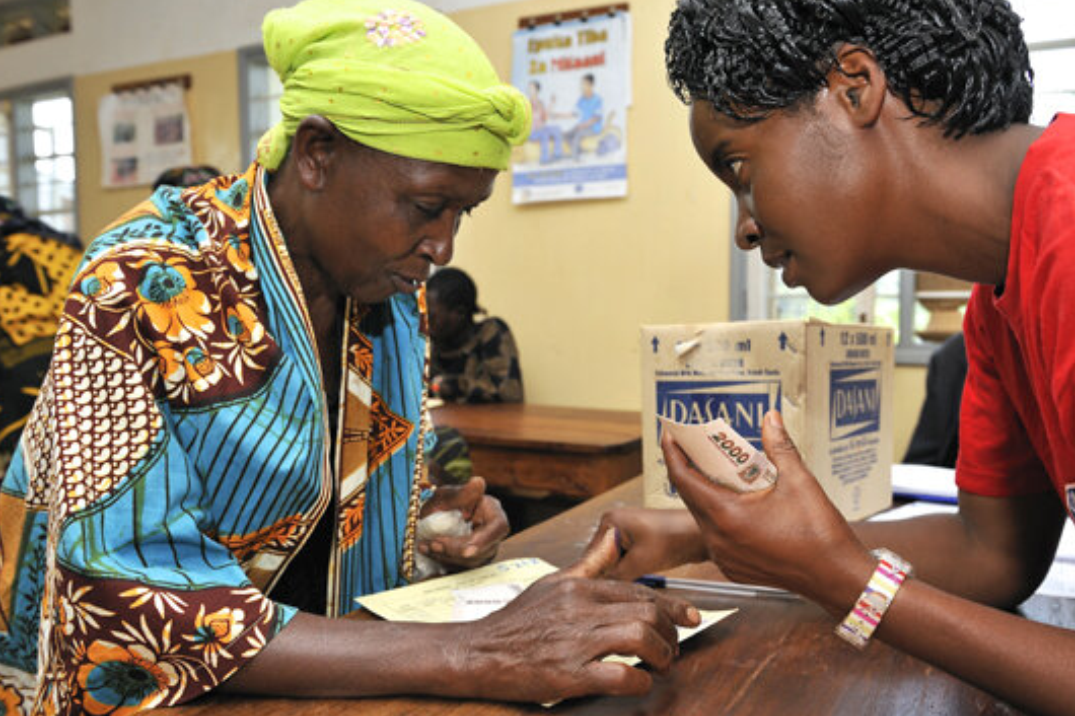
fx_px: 925
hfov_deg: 60.3
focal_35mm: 31
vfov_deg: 42.3
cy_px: 356
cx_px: 563
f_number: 5.6
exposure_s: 1/125
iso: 250
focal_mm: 29
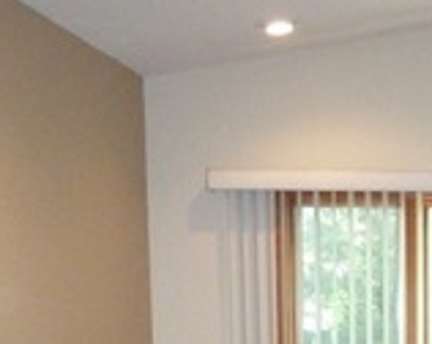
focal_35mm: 95
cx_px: 539
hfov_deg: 18.9
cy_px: 508
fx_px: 1213
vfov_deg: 15.0
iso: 640
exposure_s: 1/60
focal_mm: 4.3
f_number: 3.3
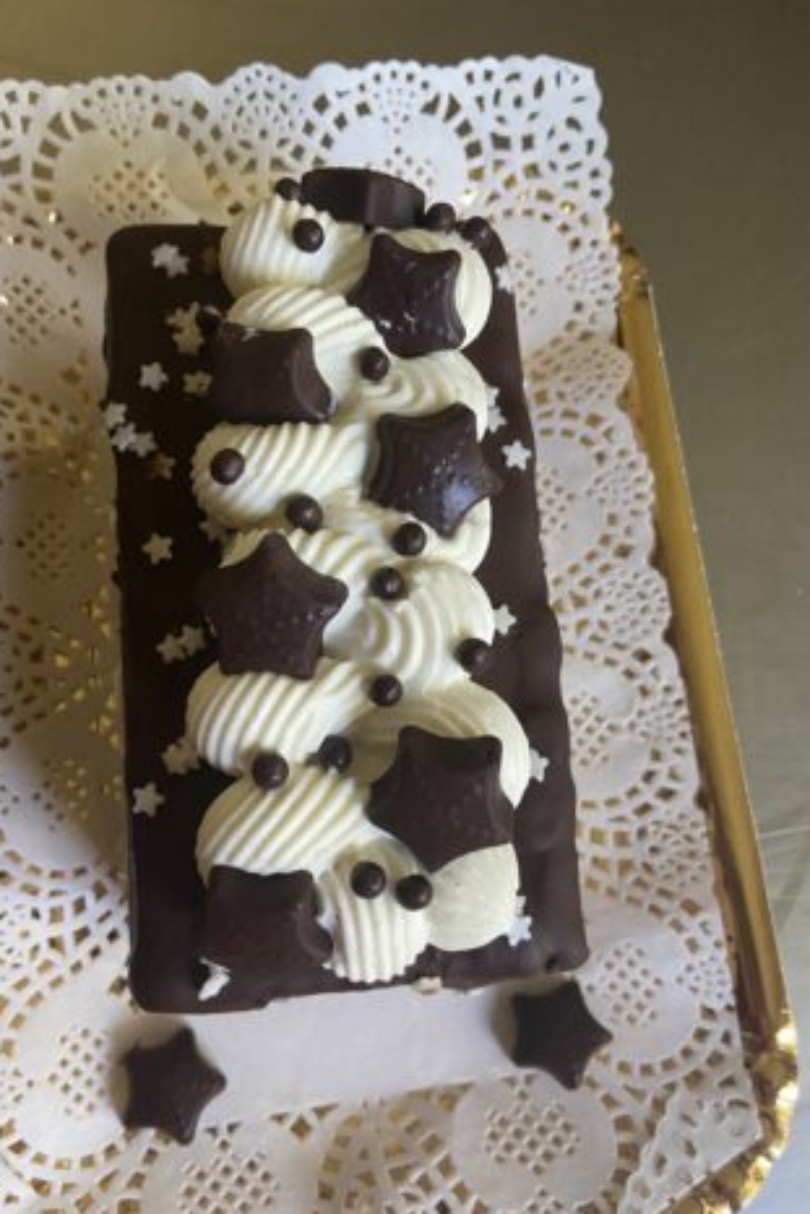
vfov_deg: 63.6
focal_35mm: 29
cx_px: 348
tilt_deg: -77.9
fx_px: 978
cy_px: 638
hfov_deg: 44.9
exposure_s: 1/60
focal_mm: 4.25
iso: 250
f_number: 1.8
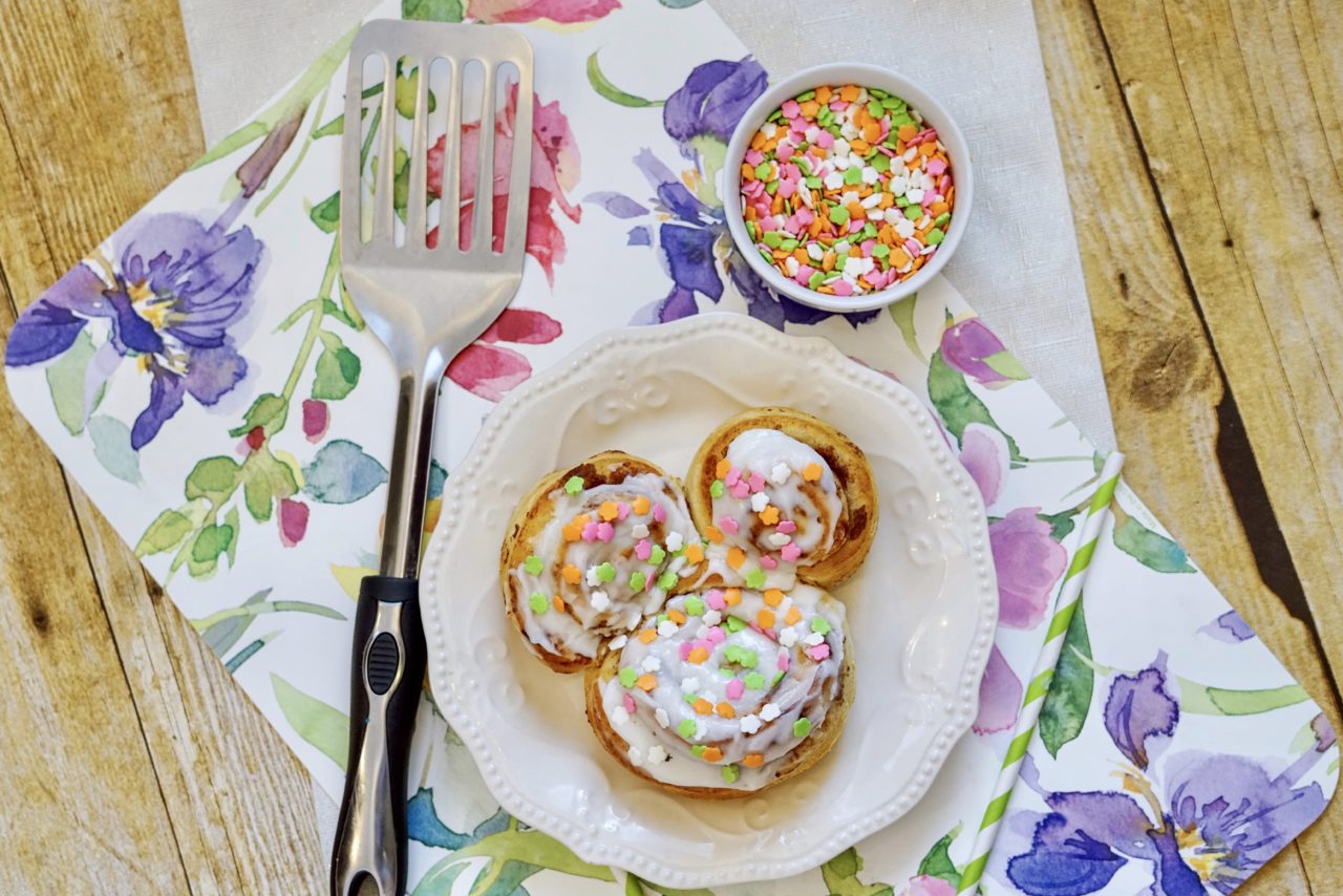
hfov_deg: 33.4
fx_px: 2239
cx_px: 655
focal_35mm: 60
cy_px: 485
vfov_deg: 22.6
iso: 1600
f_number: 4
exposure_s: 1/160
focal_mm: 50
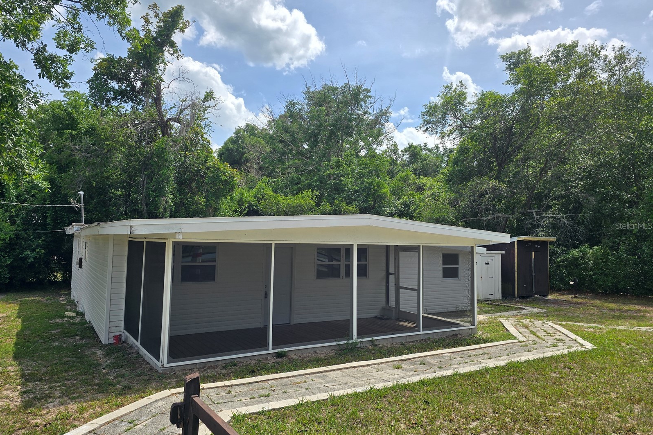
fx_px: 435
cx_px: 326
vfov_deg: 53.1
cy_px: 225
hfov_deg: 73.7
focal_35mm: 24
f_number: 1.7
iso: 12
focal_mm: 6.3
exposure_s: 1/794
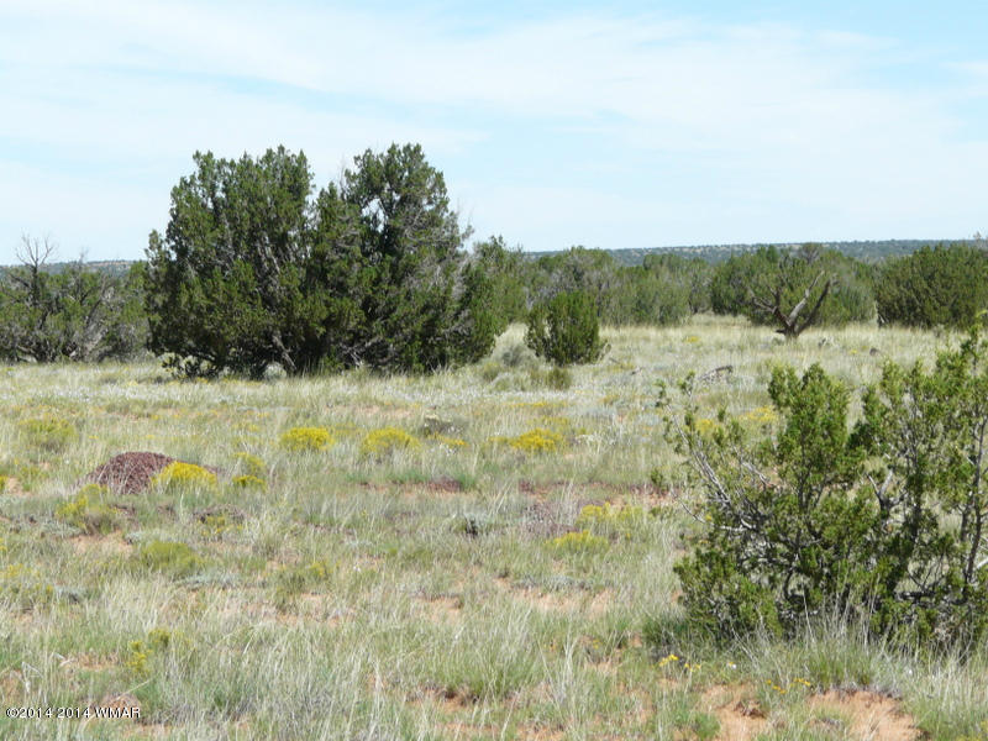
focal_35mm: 126
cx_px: 494
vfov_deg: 11.8
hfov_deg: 15.6
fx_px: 3596
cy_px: 370
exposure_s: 1/320
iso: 100
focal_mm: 20.6
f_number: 5.6
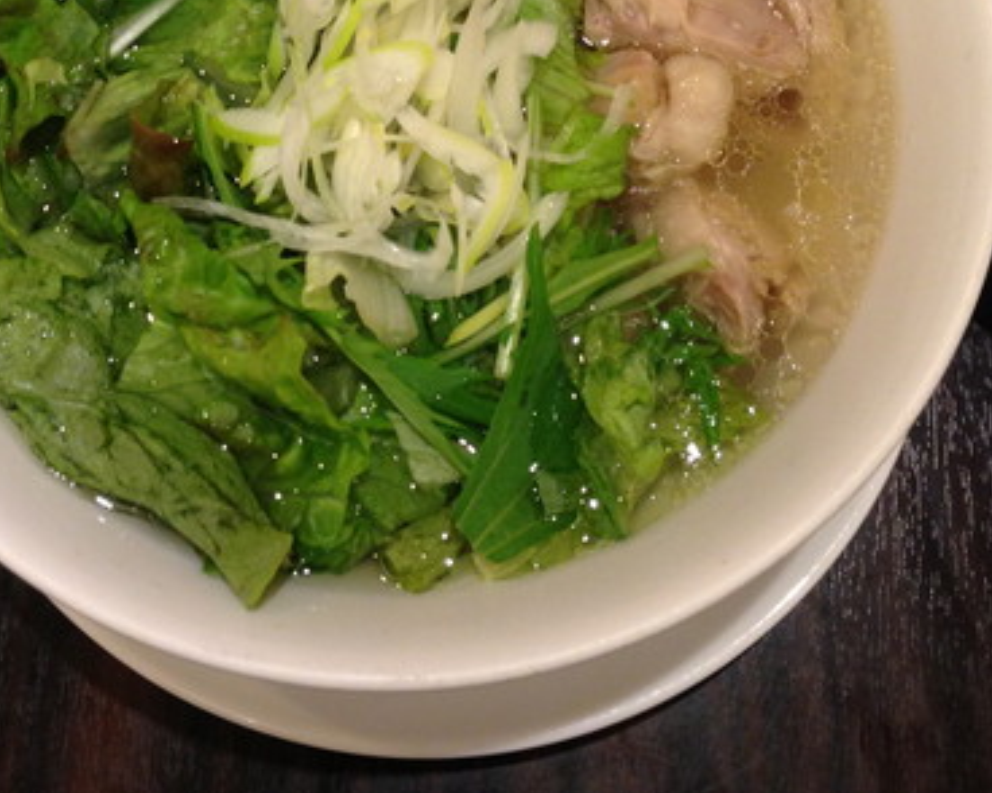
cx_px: 399
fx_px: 1643
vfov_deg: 26.2
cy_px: 78
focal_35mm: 56
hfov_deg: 33.5
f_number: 2.4
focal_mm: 4.13
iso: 100
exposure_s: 1/20
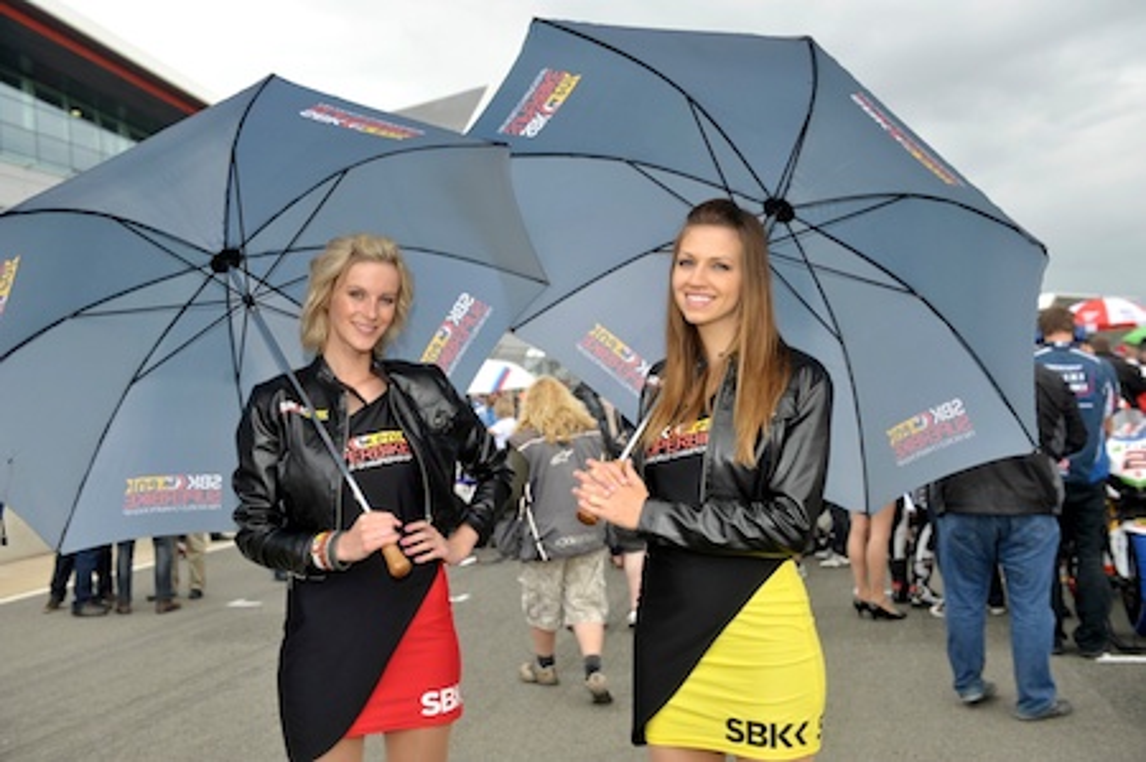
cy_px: 381
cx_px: 573
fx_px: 1145
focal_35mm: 36
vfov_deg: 36.8
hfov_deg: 53.2
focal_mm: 36
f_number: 5
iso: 200
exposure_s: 1/160
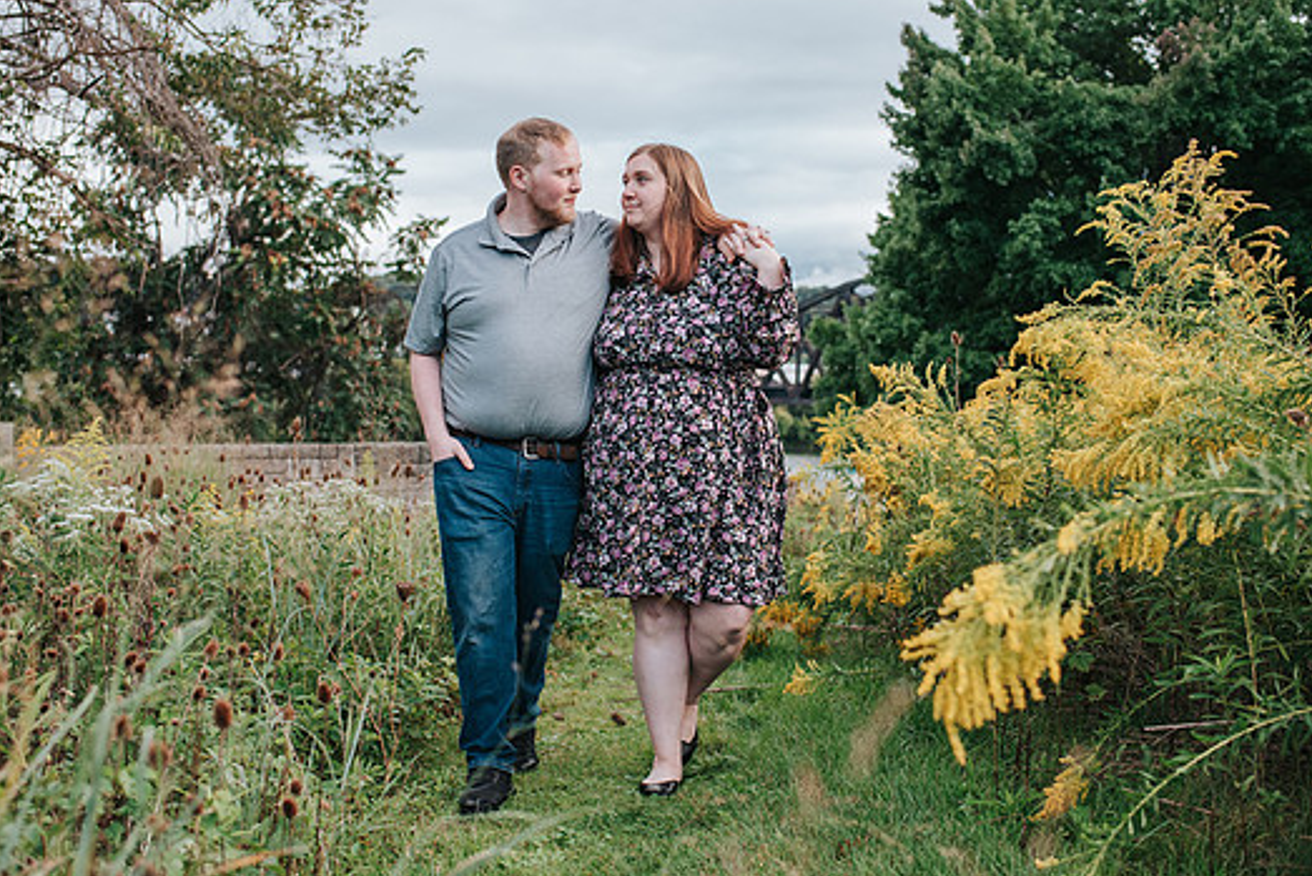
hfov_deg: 46.4
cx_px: 639
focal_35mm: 42
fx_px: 1531
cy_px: 373
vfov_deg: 31.9
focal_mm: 35
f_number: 3.2
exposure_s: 1/1250
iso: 1000
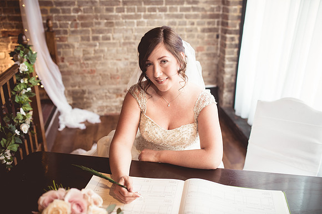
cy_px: 107
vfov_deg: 37.8
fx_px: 313
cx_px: 161
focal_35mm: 35
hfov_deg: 54.5
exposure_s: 1/125
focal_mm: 35
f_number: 2.5
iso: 400
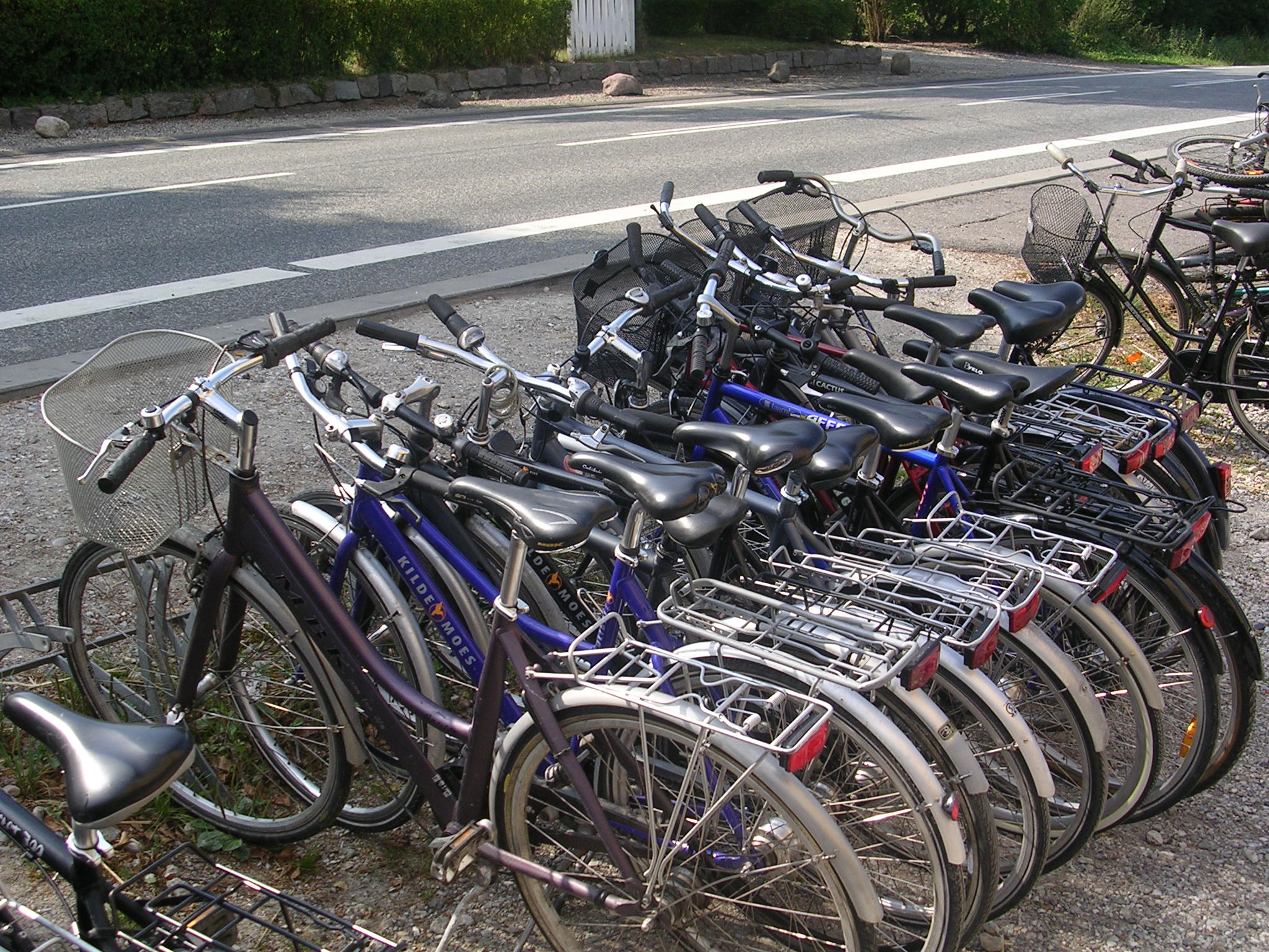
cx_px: 634
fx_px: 1796
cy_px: 476
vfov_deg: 29.7
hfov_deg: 38.9
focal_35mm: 49
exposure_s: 1/454
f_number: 3.1
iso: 50
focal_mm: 7.5
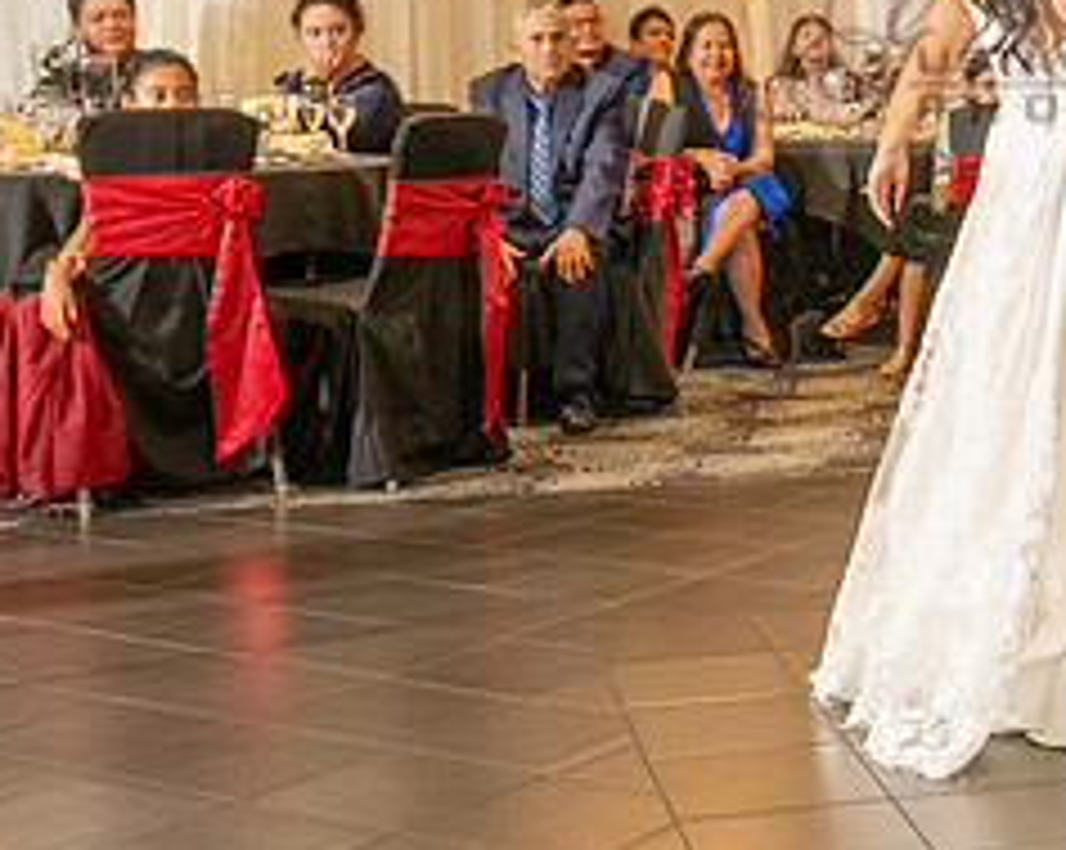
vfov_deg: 20.3
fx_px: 2363
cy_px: 267
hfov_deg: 24.0
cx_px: 1134
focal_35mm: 75
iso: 800
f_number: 4.5
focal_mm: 24
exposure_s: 1/125
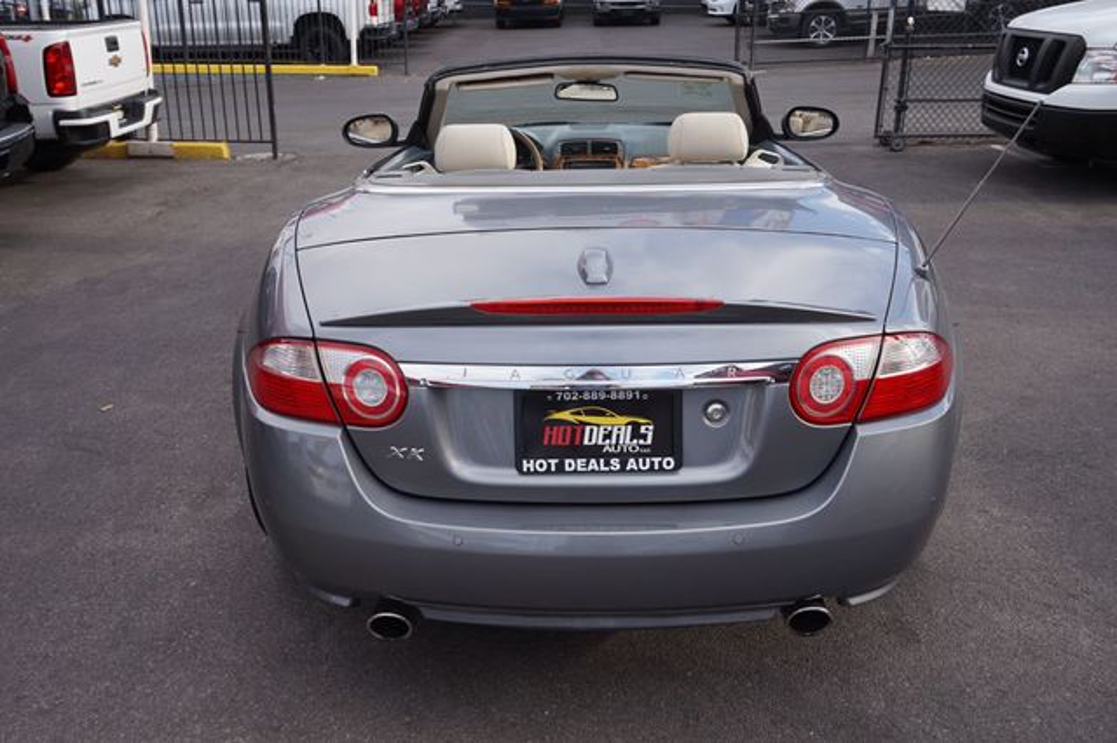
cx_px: 558
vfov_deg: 39.9
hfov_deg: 57.2
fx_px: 1023
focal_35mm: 33
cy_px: 372
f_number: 8
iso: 100
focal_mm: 22
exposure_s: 1/100
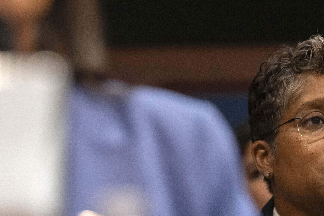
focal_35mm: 260
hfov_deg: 7.9
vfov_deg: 5.3
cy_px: 32
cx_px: 145
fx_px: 2340
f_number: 2.8
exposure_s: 1/400
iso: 8000
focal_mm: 130
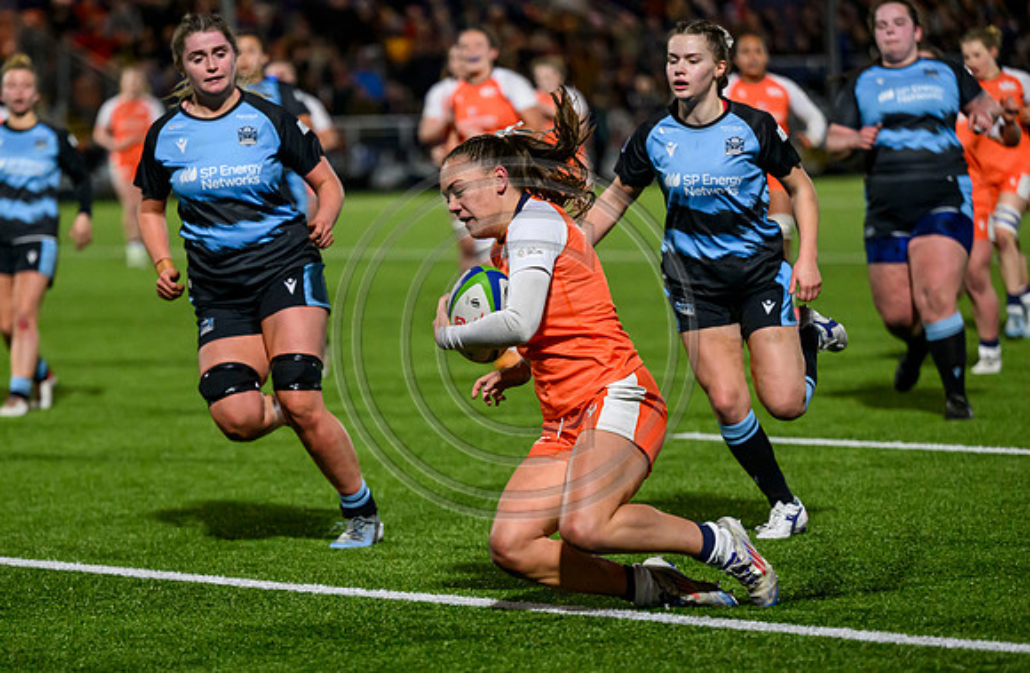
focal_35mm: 198
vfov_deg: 6.8
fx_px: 5641
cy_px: 464
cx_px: 481
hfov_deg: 10.4
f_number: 2.8
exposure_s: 1/1250
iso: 5000
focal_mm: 145
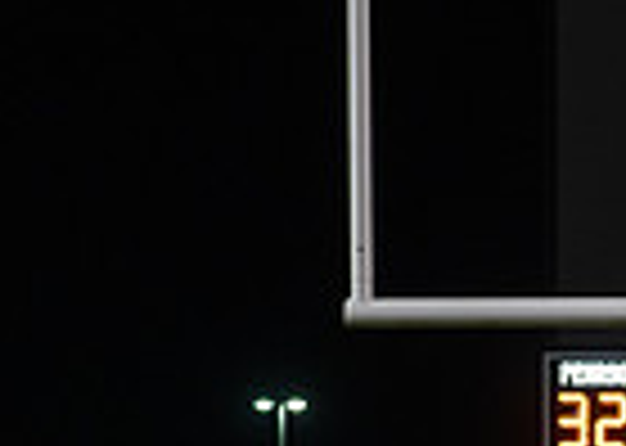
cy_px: 681
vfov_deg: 6.1
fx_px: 4121
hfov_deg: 8.5
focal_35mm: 232
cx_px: 956
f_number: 2.8
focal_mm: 50
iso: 1000
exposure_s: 1/320
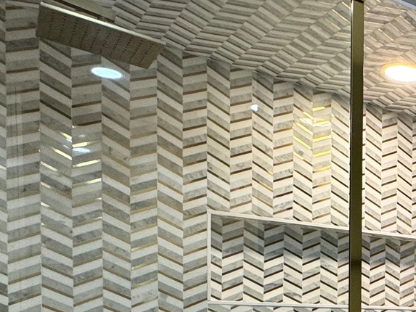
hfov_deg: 31.1
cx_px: 519
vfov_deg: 26.9
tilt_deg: -2.1
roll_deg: -0.3
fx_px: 601
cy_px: 339
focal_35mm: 50
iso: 160
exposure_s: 1/120
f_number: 2.2
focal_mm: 2.22
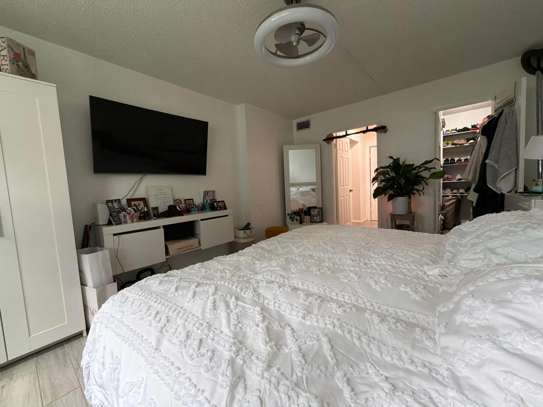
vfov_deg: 85.7
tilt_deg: -4.1
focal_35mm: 14
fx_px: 220
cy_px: 204
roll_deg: +3.1
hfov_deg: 102.1
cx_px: 272
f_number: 2.2
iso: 250
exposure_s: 1/60
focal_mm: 2.22
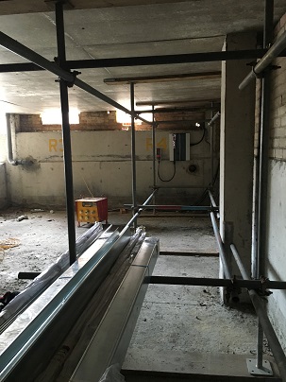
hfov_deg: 48.2
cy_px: 191
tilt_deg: -8.7
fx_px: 319
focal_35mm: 29
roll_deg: +1.9
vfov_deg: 61.7
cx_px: 143
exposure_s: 1/25
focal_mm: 4.15
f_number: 2.2
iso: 200
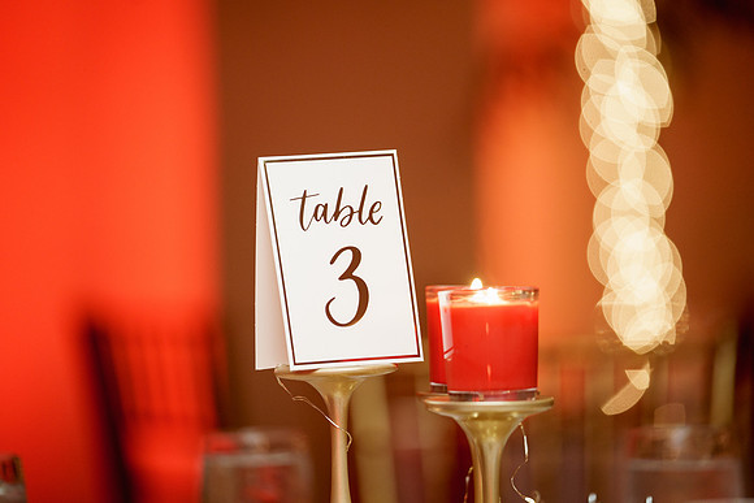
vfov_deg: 8.9
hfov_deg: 13.2
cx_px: 377
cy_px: 252
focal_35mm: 155
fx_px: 3247
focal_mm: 155
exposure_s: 1/100
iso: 2000
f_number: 2.8
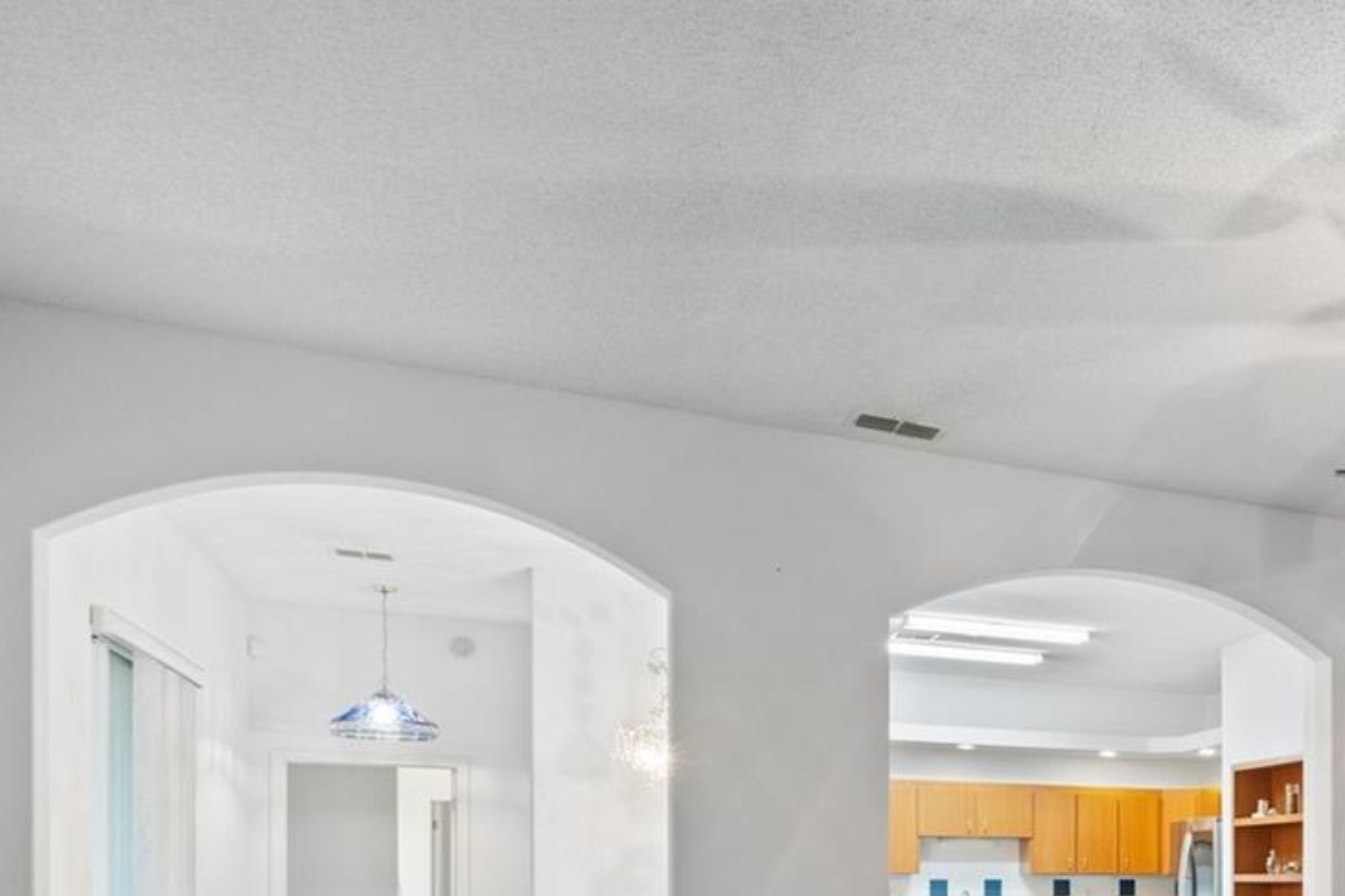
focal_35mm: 35
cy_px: 936
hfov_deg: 45.8
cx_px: 1345
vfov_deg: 33.8
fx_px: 1307
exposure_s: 1
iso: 640
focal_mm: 16
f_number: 8
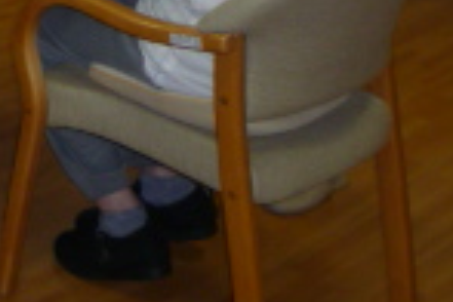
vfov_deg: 11.0
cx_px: -256
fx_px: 1422
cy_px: -302
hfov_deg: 16.3
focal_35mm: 113
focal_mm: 4.4
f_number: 2.8
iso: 100
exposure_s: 1/30
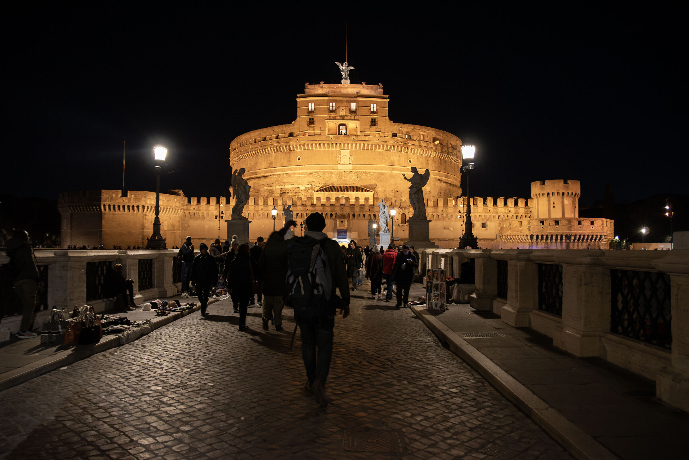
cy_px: 230
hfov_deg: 70.4
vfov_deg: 50.4
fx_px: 488
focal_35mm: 26
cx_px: 344
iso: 3200
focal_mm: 17
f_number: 2.8
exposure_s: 1/25
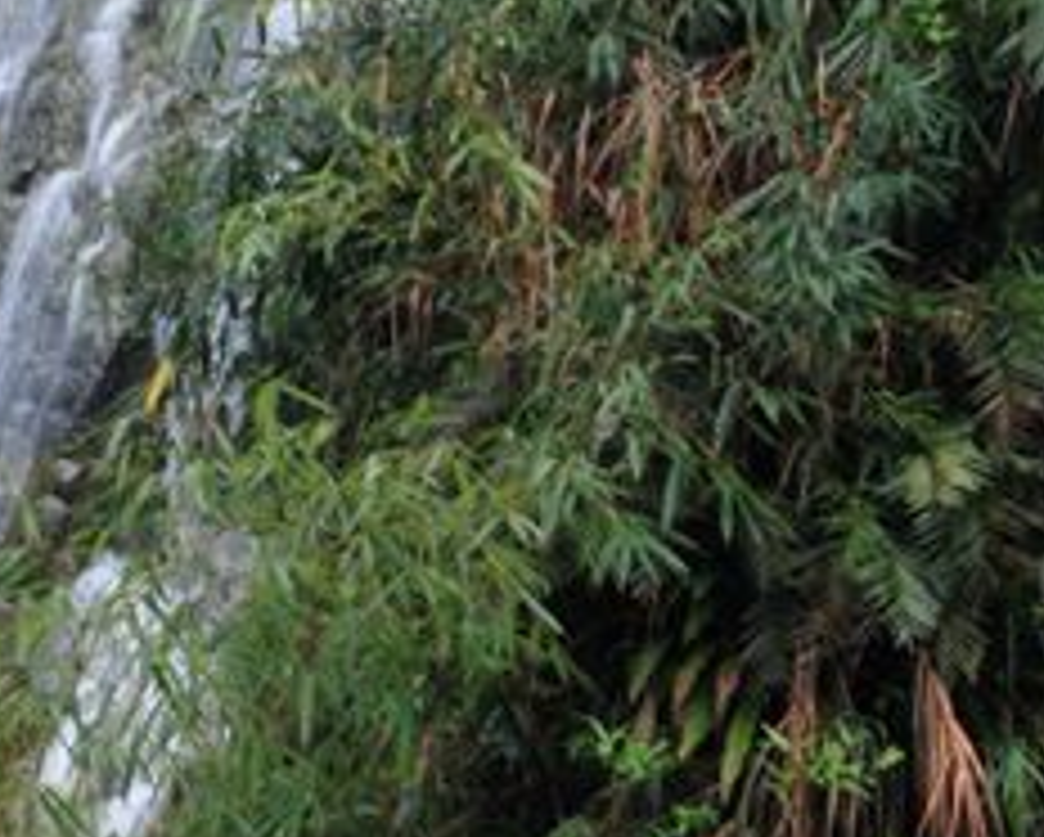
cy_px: -549
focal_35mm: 301
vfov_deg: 5.1
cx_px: 628
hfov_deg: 6.4
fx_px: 9308
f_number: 13
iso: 200
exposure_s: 1/8
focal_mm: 62
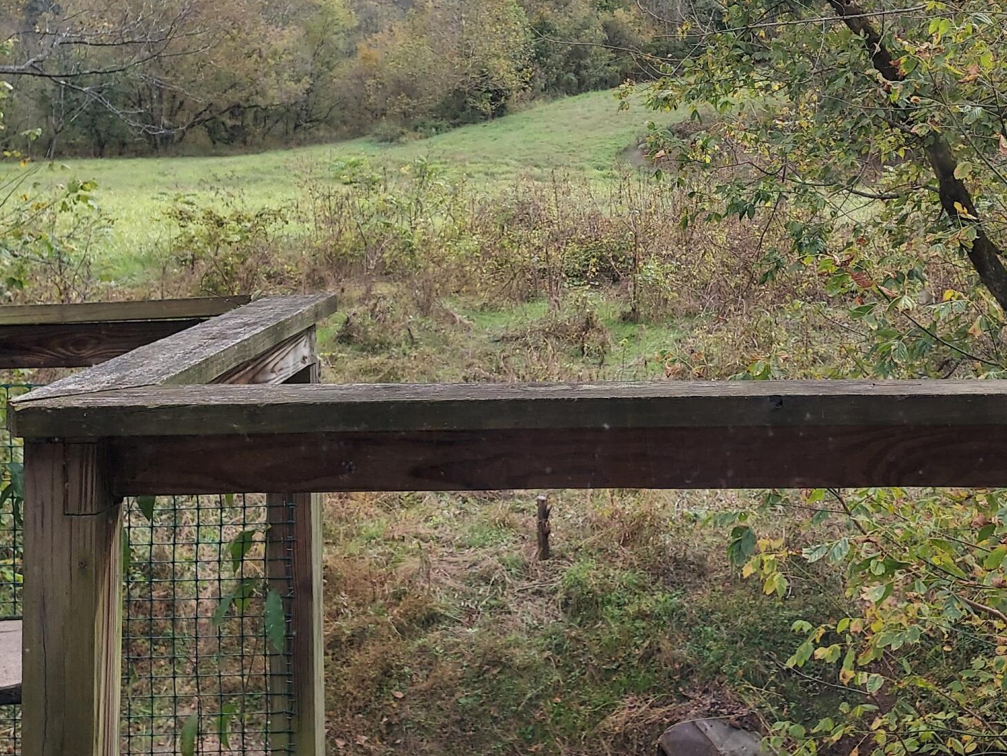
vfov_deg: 29.2
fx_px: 1426
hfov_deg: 38.6
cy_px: 188
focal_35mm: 49
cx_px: 646
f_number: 1.8
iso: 40
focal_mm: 4.6
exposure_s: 1/240
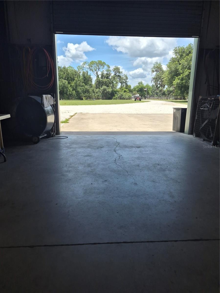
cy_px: 146
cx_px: 110
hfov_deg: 58.9
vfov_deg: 73.9
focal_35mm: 23
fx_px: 195
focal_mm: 5.4
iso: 80
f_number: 1.8
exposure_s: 1/6272
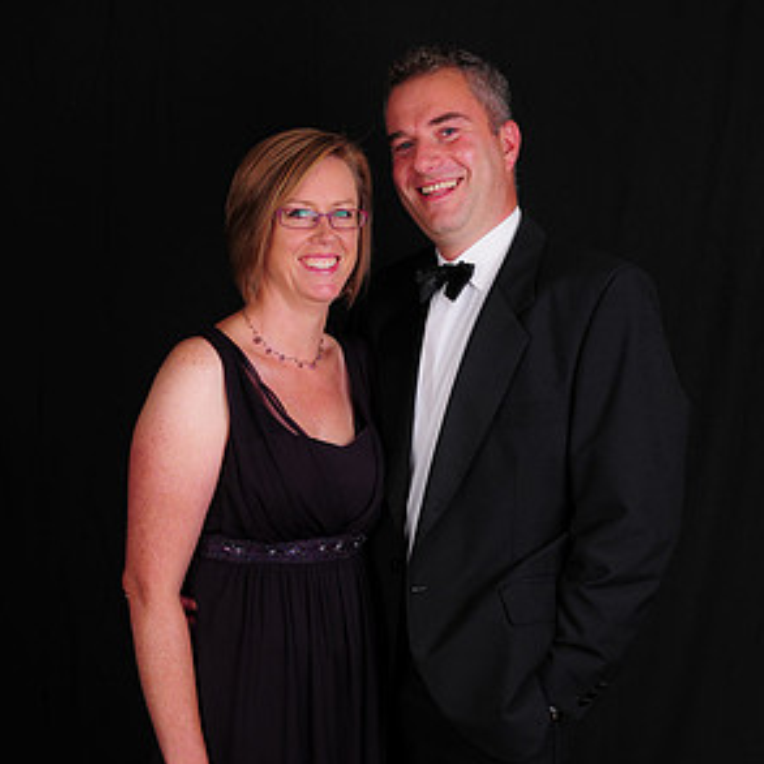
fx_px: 1514
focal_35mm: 61
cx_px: 382
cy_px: 480
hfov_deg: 28.3
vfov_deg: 28.2
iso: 200
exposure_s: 1/125
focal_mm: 31
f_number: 8
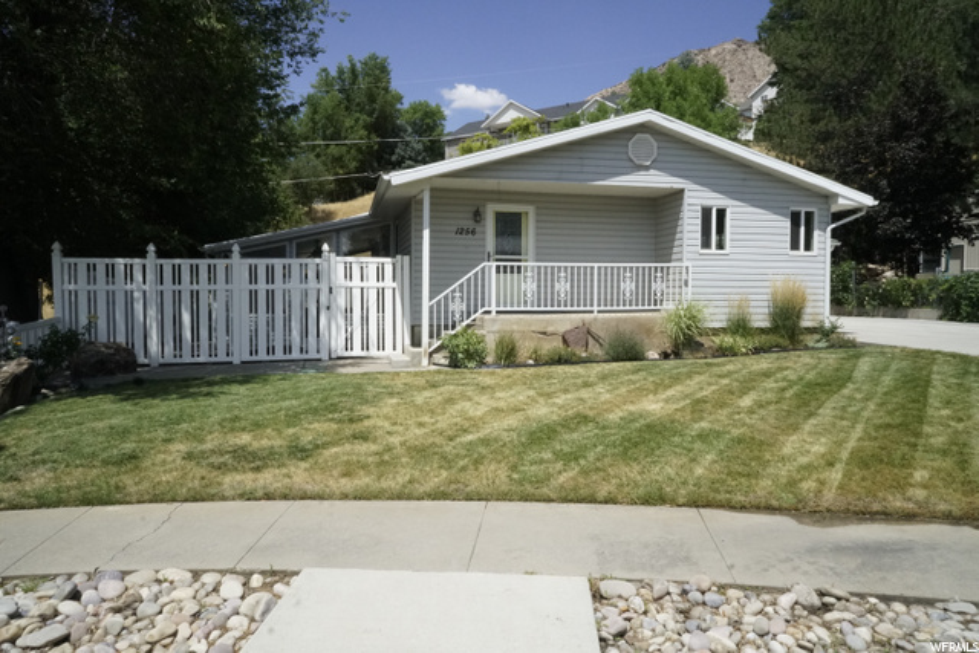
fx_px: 653
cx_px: 490
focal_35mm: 24
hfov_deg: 73.7
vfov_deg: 53.2
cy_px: 326
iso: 2000
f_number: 22
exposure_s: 1/640
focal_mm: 16
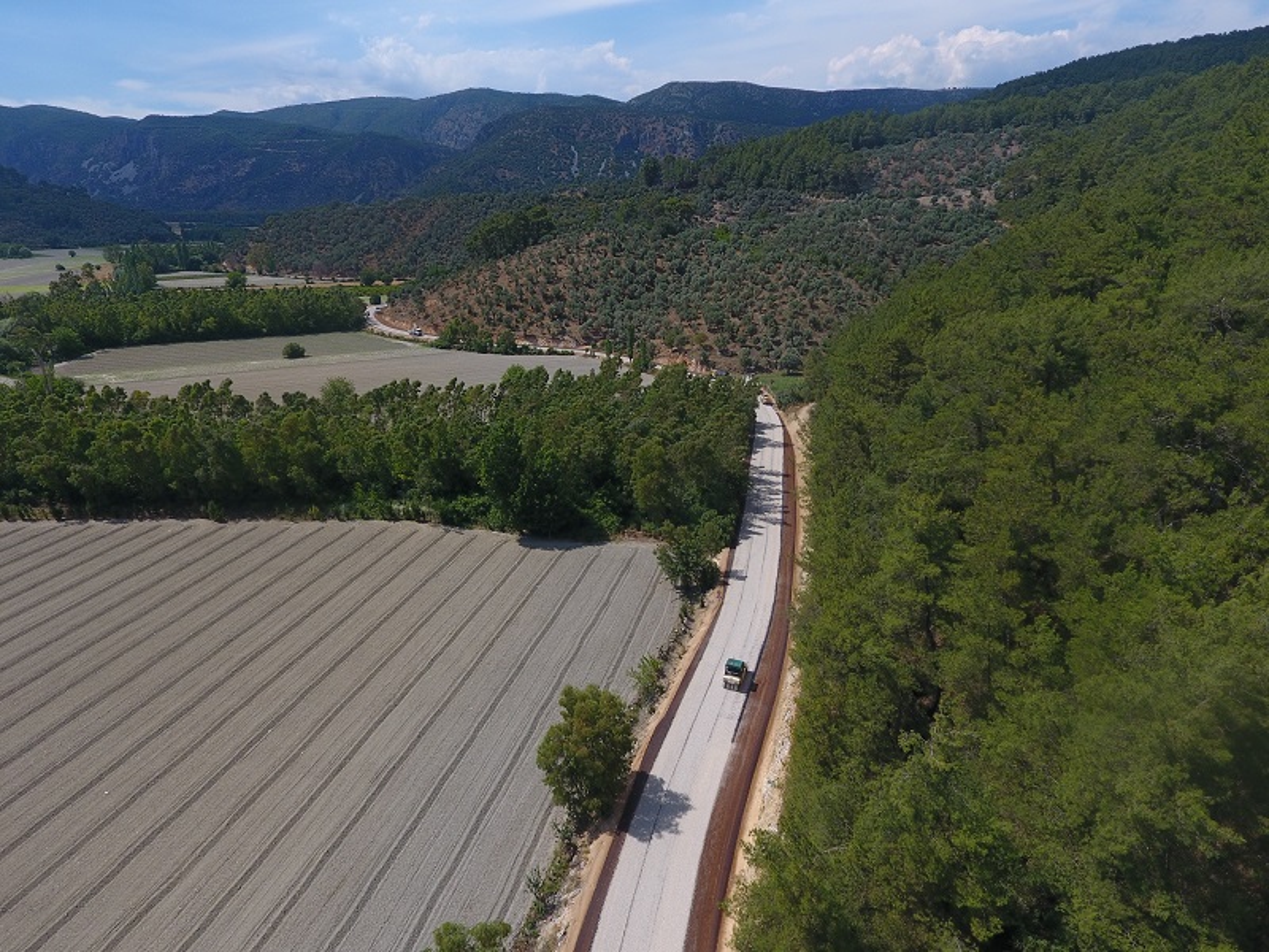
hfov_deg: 81.7
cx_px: 634
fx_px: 733
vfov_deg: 66.0
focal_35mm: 20
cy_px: 476
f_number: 2.8
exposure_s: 1/1250
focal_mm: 3.61
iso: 100
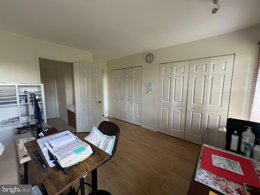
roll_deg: +0.1
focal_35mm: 13
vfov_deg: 89.9
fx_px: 98
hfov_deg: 106.2
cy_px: 98
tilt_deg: -7.8
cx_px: 130
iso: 250
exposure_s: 1/87
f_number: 1.8
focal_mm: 1.57
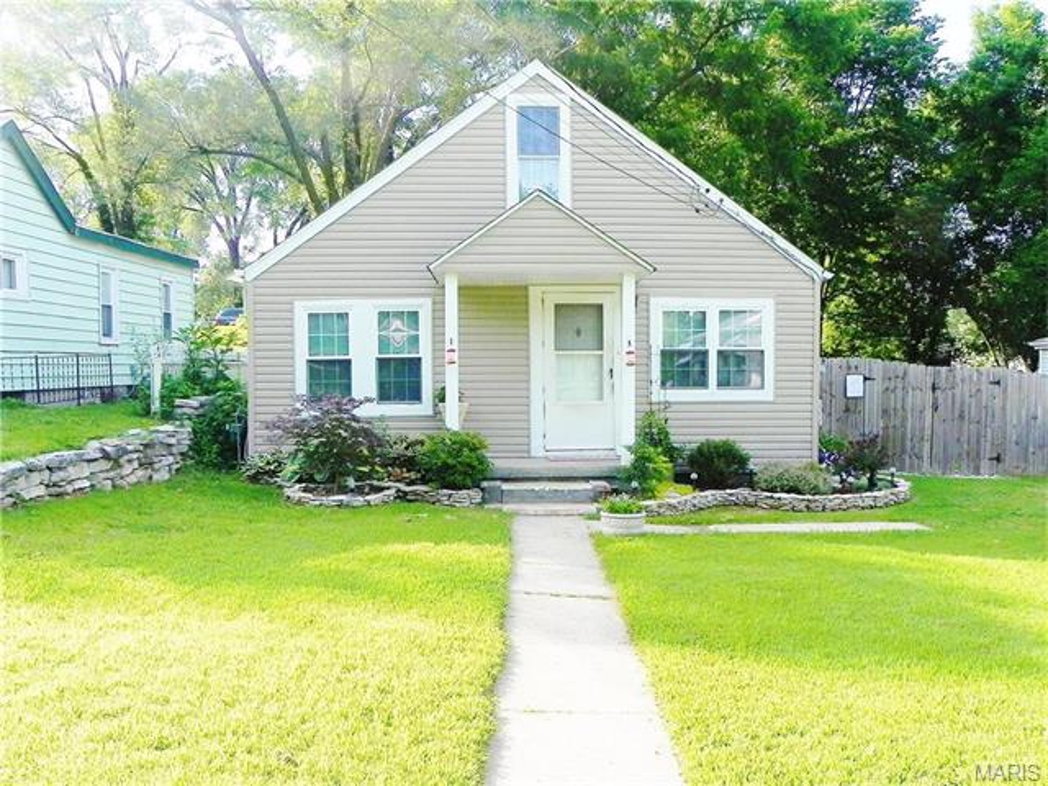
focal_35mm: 26
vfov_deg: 53.1
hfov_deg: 67.3
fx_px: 787
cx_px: 524
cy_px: 393
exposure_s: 1/540
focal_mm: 4.6
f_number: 4
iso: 160
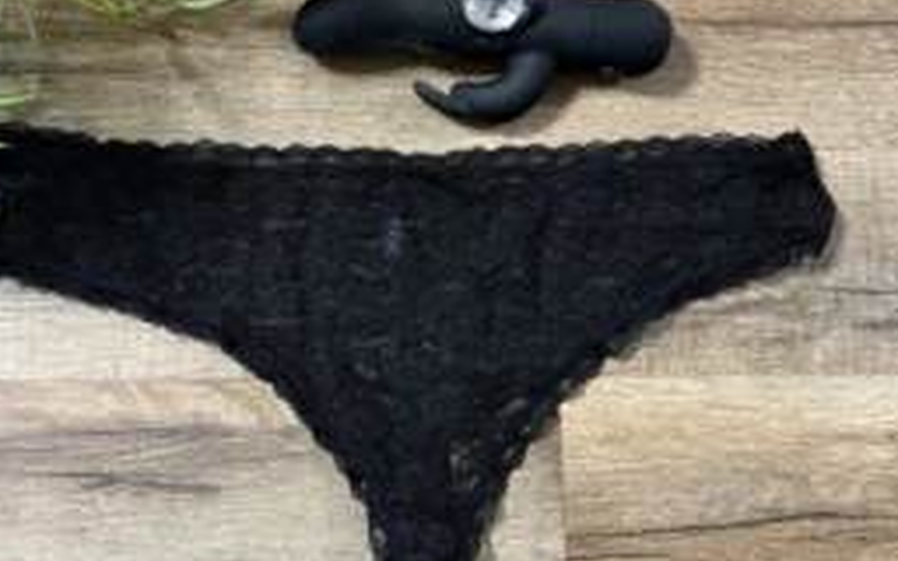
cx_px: 382
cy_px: 235
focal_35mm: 43
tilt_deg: -80.4
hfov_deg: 46.1
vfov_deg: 29.8
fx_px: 1052
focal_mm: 5.96
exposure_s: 1/60
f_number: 1.6
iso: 250
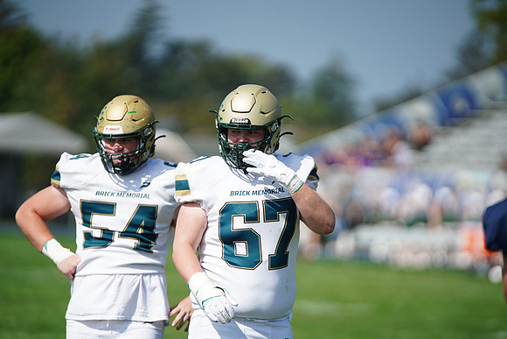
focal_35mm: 300
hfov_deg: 6.9
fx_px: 4226
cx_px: 254
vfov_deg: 4.6
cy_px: 170
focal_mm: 300
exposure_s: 1/6400
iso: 400
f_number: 2.8
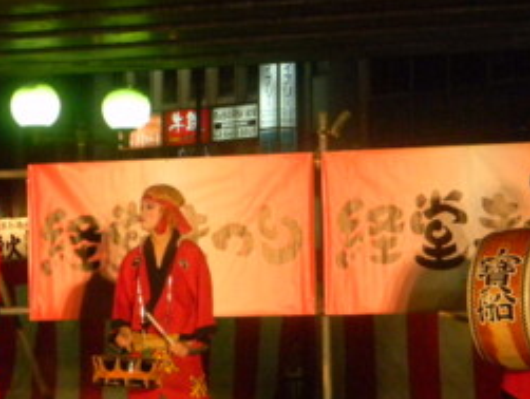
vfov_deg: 7.9
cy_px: 215
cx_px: 182
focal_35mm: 188
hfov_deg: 10.5
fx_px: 2883
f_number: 4.7
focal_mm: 19
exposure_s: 1/120
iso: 800
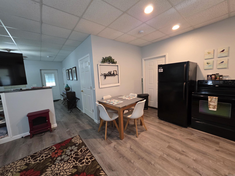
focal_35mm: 13
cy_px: 88
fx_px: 88
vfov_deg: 89.9
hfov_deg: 106.2
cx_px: 118
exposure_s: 1/60
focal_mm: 2.2
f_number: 1.9
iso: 320
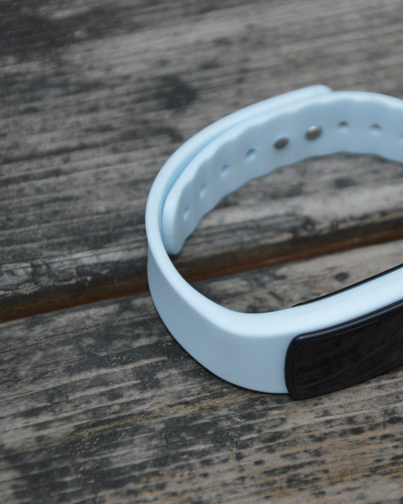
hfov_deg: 6.9
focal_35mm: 223
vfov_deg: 8.7
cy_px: 252
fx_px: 3321
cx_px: 292
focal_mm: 105
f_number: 5.6
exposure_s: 1/125
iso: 180
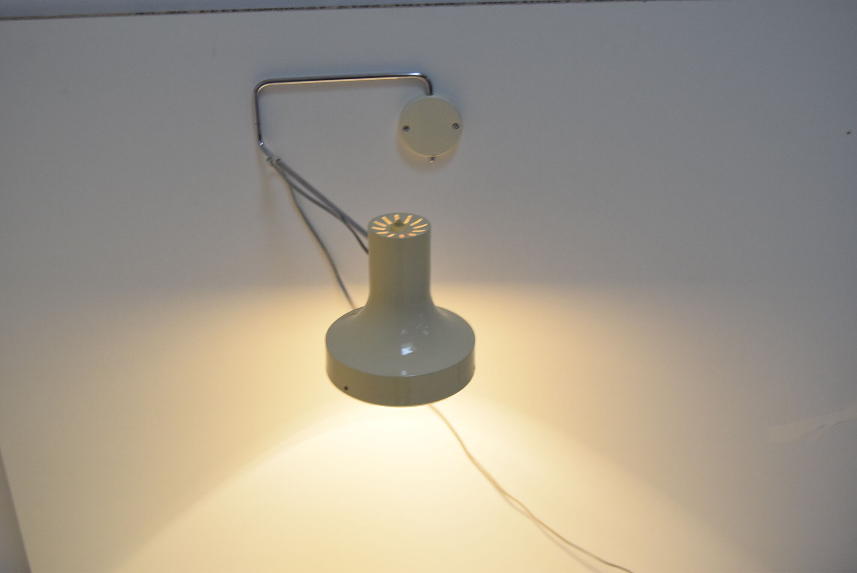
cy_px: 286
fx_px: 1072
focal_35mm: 45
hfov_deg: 43.6
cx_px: 428
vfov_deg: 29.9
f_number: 5
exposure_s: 1/100
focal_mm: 30
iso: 1600
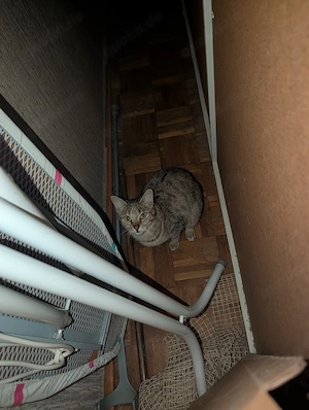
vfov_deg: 71.5
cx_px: 154
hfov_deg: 57.0
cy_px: 205
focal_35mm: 24
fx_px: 285
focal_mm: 6.9
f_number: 1.68
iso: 756
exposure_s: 1/21.8
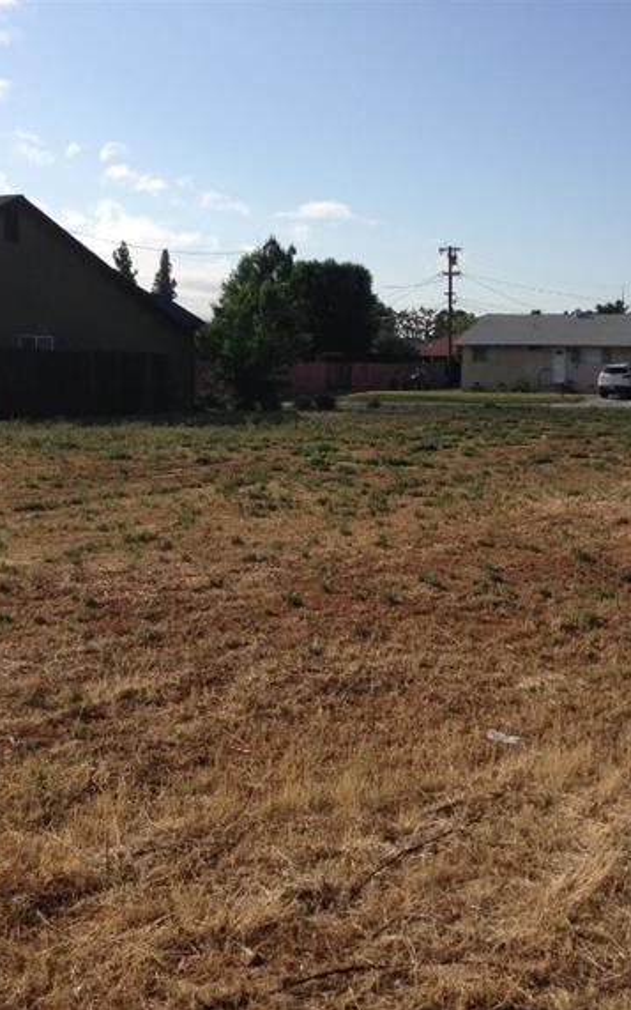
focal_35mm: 47
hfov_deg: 27.1
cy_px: 507
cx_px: 464
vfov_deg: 42.6
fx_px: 1293
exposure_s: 1/2358
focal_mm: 4.12
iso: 50
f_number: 2.4
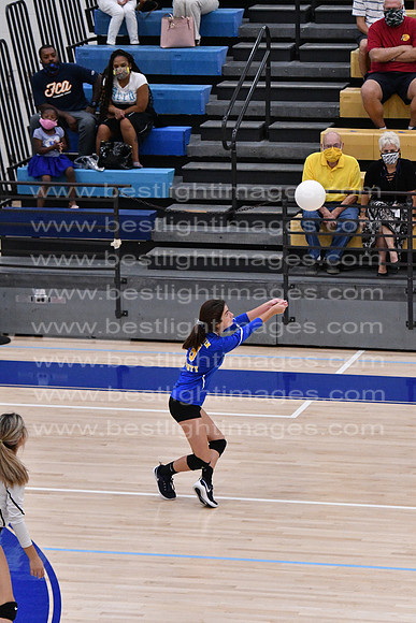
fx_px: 3170
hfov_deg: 7.5
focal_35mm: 183
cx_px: 208
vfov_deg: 11.2
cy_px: 312
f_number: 3.2
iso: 6400
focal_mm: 122
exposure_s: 1/1250
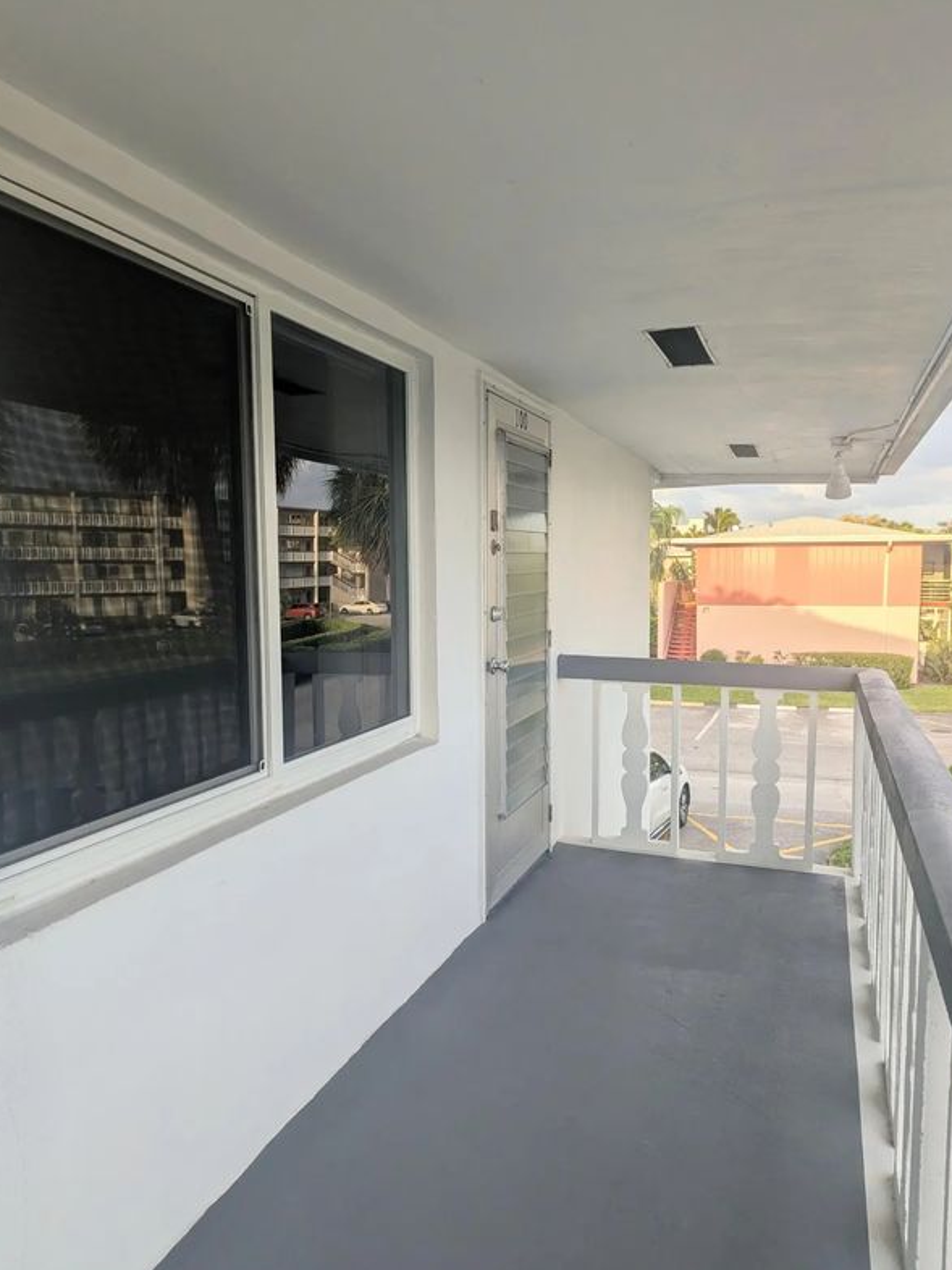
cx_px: 480
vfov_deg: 67.3
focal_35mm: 26
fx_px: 954
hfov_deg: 53.0
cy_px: 630
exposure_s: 1/625
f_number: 1.85
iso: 46
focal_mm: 6.81
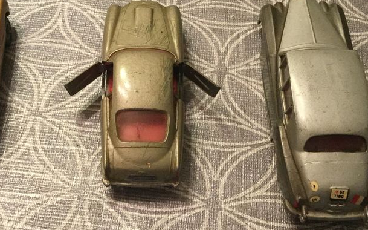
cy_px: 144
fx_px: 541
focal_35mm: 54
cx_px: 143
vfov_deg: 23.9
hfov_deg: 37.4
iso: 200
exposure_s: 1/20
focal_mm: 3.3
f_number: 2.4
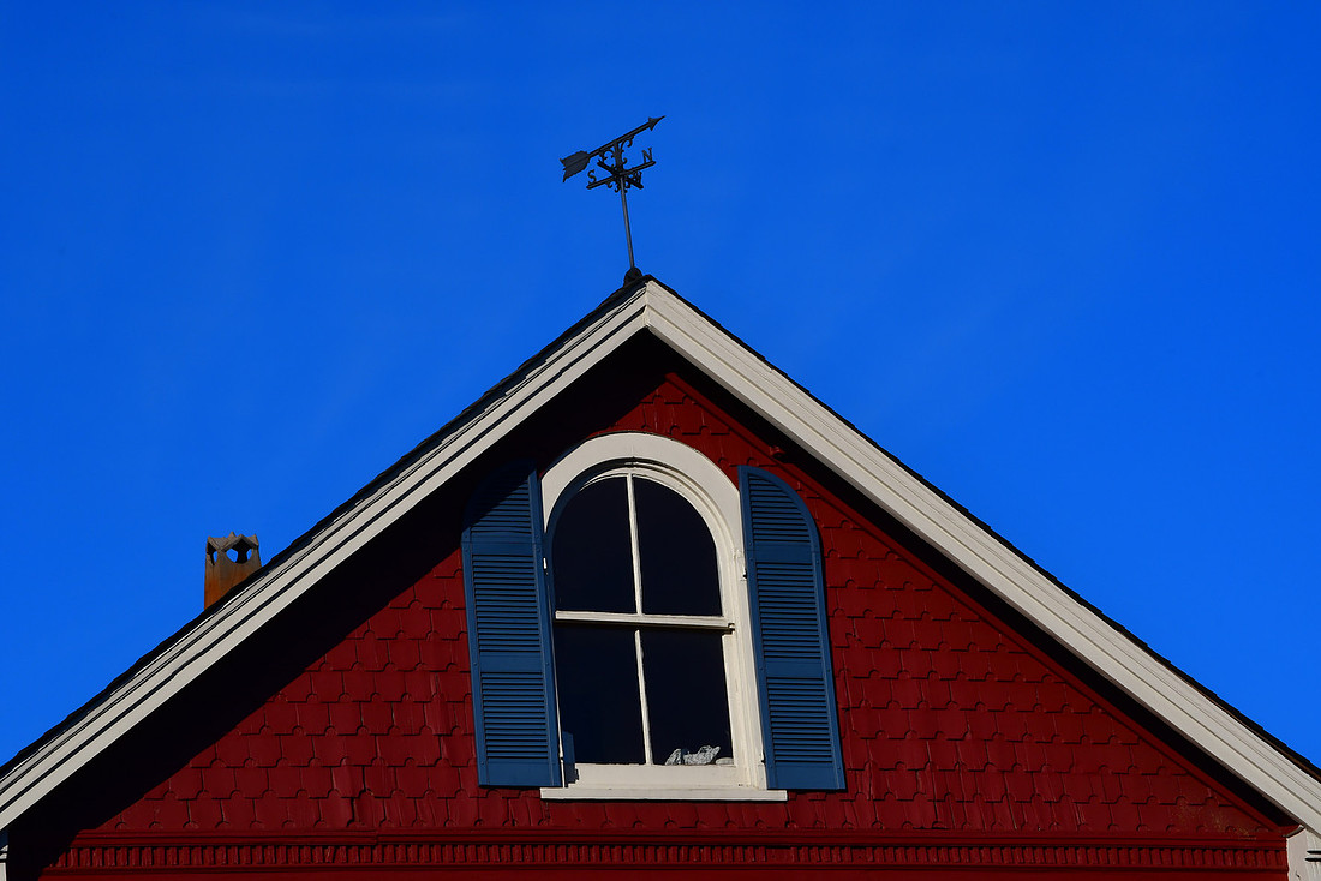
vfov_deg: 9.3
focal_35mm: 147
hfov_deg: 14.0
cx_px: 660
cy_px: 440
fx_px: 5395
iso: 200
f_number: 16
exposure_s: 1/320
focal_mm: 98
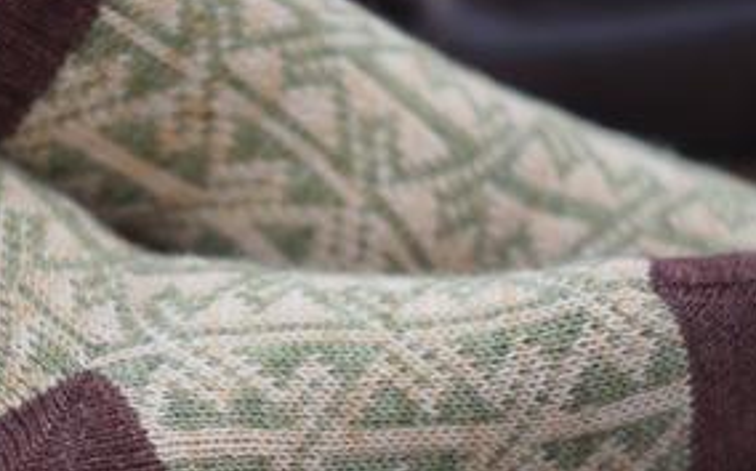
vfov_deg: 9.5
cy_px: 289
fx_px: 2841
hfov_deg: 15.1
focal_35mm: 138
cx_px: 261
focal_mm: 50
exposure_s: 1/500
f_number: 1.7
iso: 100
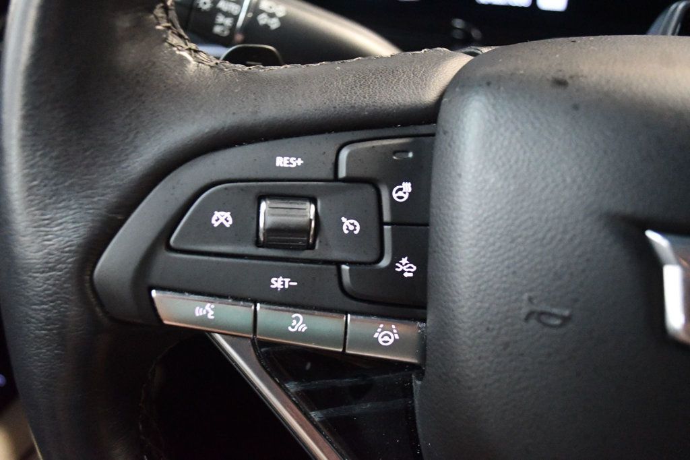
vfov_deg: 36.8
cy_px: 230
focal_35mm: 36
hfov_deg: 53.1
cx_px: 345
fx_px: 690
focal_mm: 24
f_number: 4
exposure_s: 1/60
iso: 10000
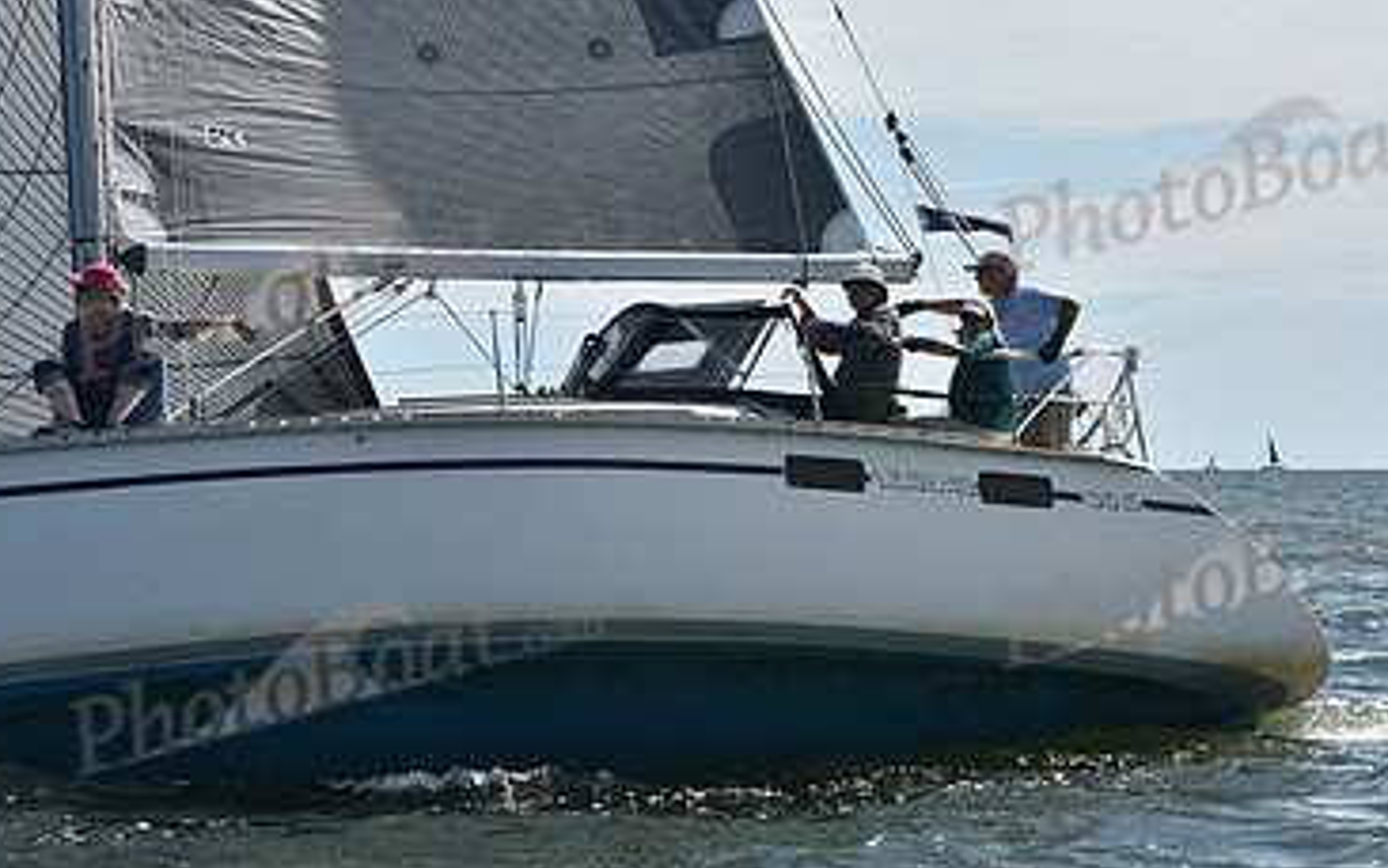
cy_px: 426
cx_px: 804
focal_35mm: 113
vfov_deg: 11.6
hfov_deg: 18.4
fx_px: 4276
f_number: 11
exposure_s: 1/1000
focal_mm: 70
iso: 320
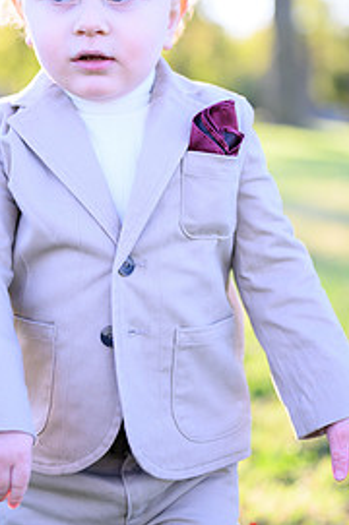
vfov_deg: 24.4
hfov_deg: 16.3
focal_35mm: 83
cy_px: 186
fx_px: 1210
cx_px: 96
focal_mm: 50
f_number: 2
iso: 320
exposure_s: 1/800
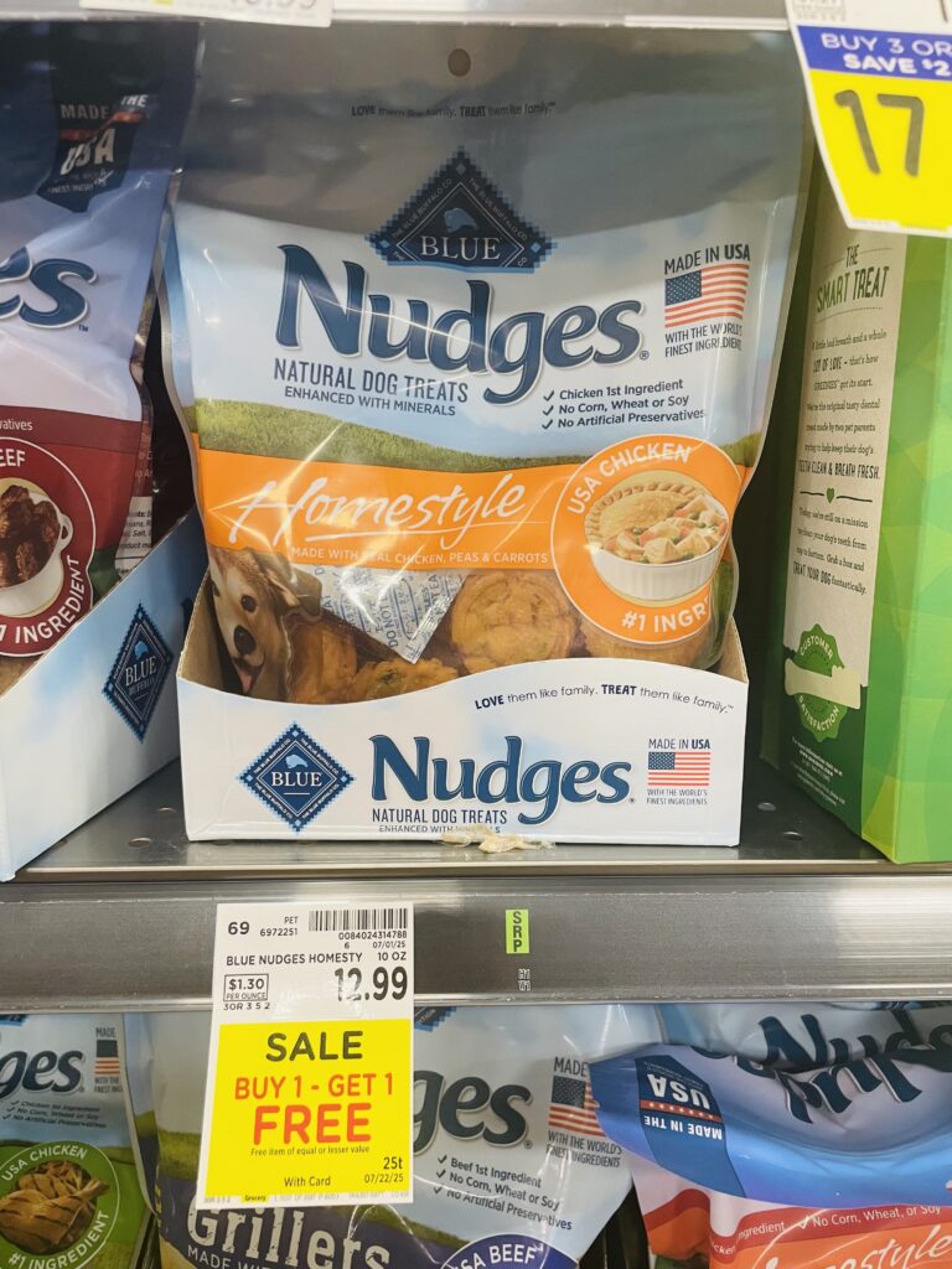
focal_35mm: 26
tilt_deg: -12.5
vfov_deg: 67.3
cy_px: 634
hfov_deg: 53.1
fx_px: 953
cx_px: 476
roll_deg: +0.2
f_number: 1.6
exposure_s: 1/60
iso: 125
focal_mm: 4.2
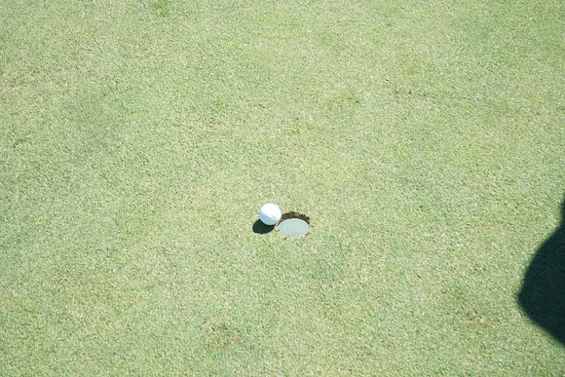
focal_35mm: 45
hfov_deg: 43.6
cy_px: 188
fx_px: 706
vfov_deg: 29.9
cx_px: 282
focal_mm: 45
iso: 400
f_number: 11
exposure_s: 1/200
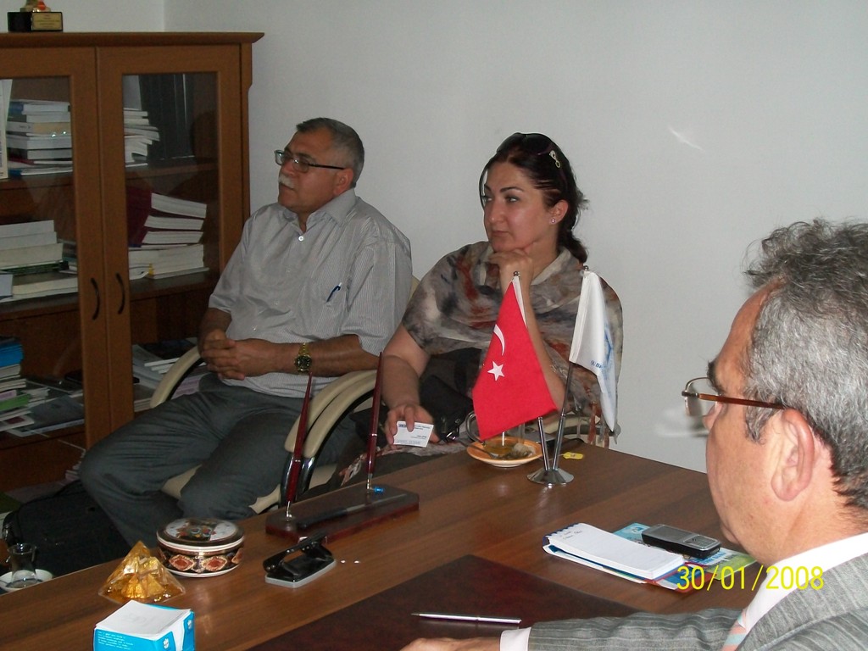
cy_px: 326
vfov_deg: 26.1
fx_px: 1404
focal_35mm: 56
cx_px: 434
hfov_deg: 34.3
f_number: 3.4
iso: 160
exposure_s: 1/40
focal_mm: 9.4
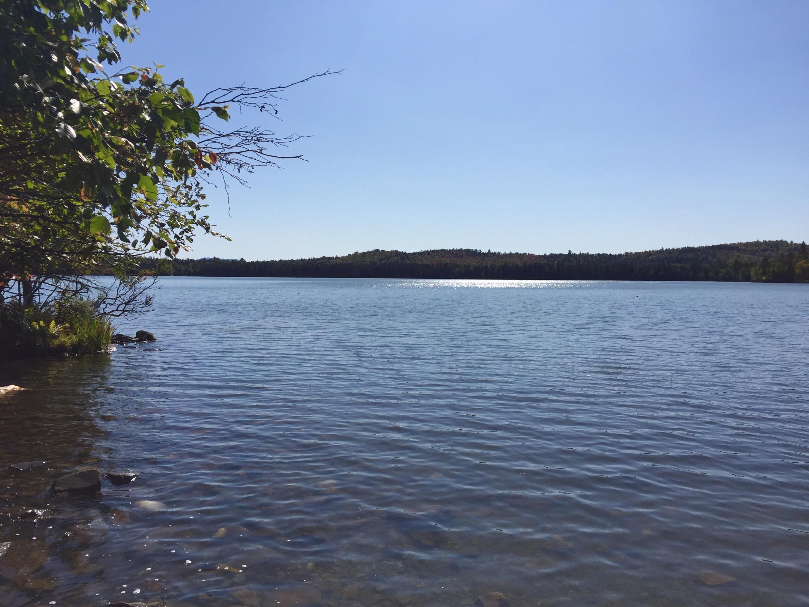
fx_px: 678
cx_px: 404
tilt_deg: -1.4
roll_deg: -1.4
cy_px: 304
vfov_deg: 48.2
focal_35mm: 29
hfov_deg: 61.7
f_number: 2.2
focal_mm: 4.15
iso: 32
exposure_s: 1/3968
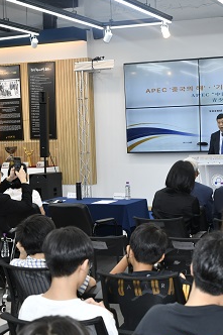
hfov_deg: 21.1
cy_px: 173
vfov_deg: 31.4
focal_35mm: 64
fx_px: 595
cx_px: 165
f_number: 4.5
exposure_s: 1/160
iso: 800
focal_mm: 36
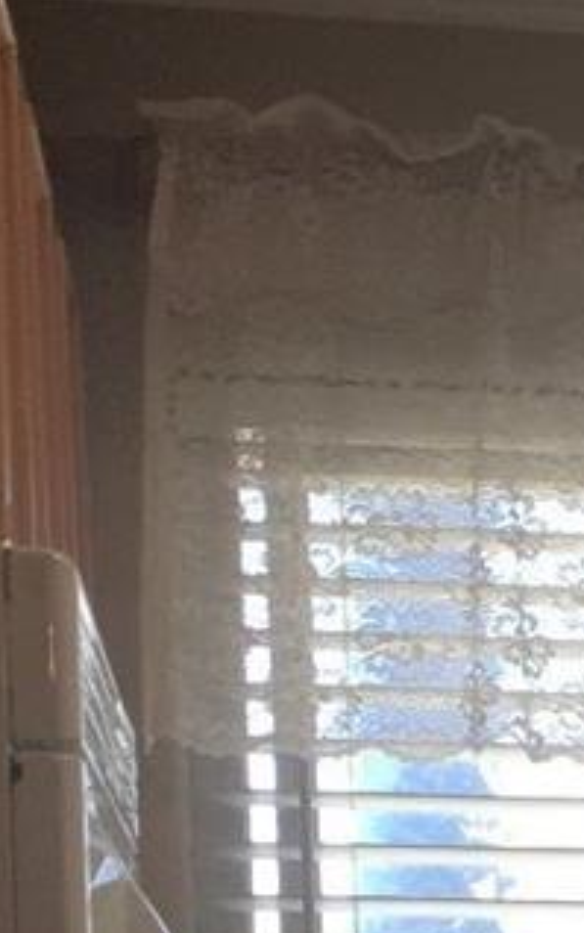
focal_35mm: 145
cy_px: 1355
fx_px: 3689
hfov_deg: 8.5
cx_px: 1280
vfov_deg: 13.6
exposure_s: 1/100
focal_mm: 4.15
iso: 40
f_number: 2.2
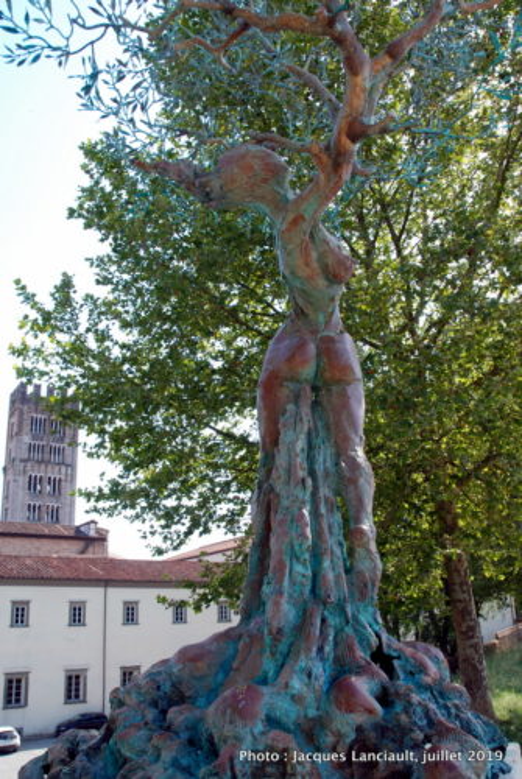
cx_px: 261
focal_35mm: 27
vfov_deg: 67.3
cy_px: 390
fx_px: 585
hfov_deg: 48.1
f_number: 11
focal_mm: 18
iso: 100
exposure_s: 1/40
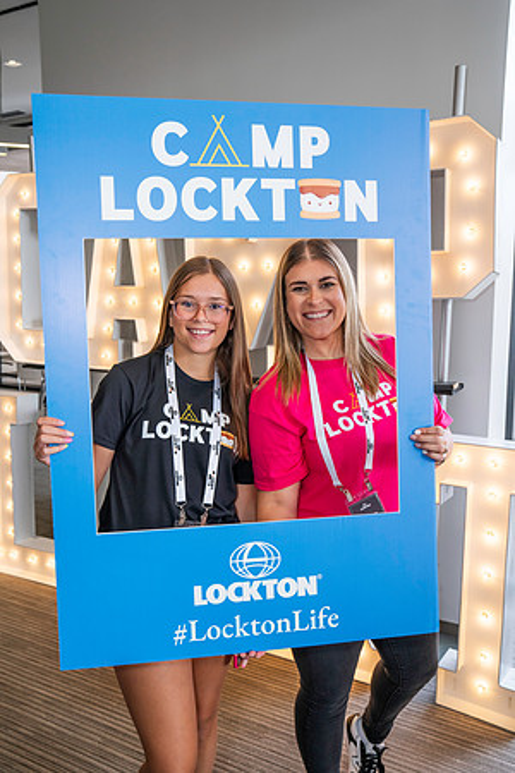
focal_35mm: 31
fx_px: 665
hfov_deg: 42.3
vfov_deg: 60.3
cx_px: 258
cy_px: 386
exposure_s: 1/160
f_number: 5.6
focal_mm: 31
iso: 1000
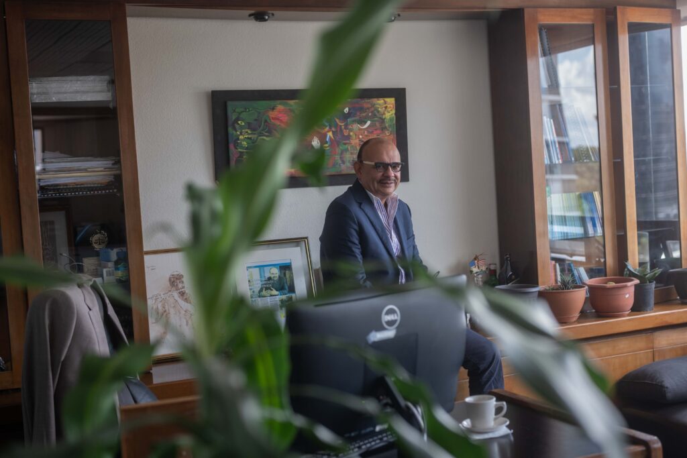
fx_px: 954
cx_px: 344
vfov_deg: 27.0
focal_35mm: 50
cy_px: 229
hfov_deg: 39.6
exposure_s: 1/200
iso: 800
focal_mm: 50
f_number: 2.8
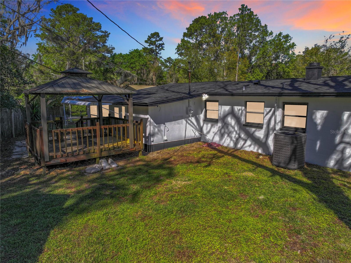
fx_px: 243
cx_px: 176
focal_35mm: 24
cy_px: 132
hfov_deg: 71.6
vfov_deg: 56.8
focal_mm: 12.29
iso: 180
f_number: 2.8
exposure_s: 1/120
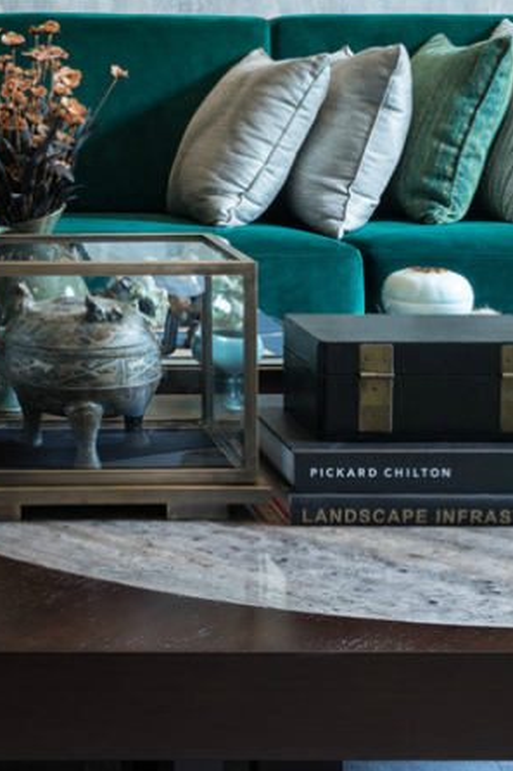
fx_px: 1711
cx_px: -139
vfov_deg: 24.3
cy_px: 3
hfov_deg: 16.2
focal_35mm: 80
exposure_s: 2
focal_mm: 30
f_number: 11
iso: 100
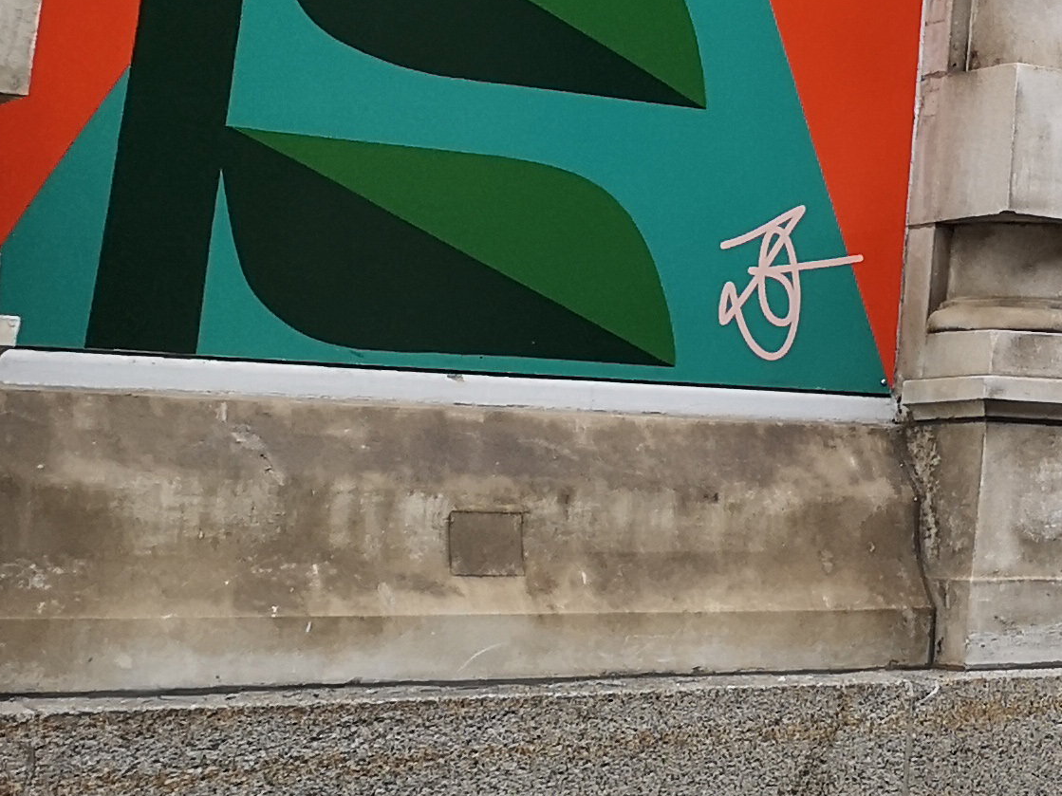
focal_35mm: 88
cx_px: 1686
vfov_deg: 16.3
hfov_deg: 19.0
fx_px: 2700
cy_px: -51
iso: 200
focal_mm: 5.58
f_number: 1.8
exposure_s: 1/900
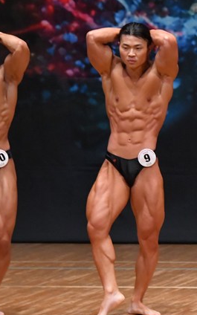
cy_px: 166
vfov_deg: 4.2
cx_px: 283
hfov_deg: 2.6
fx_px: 4321
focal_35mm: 503
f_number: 5.6
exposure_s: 1/400
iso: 6400
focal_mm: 180
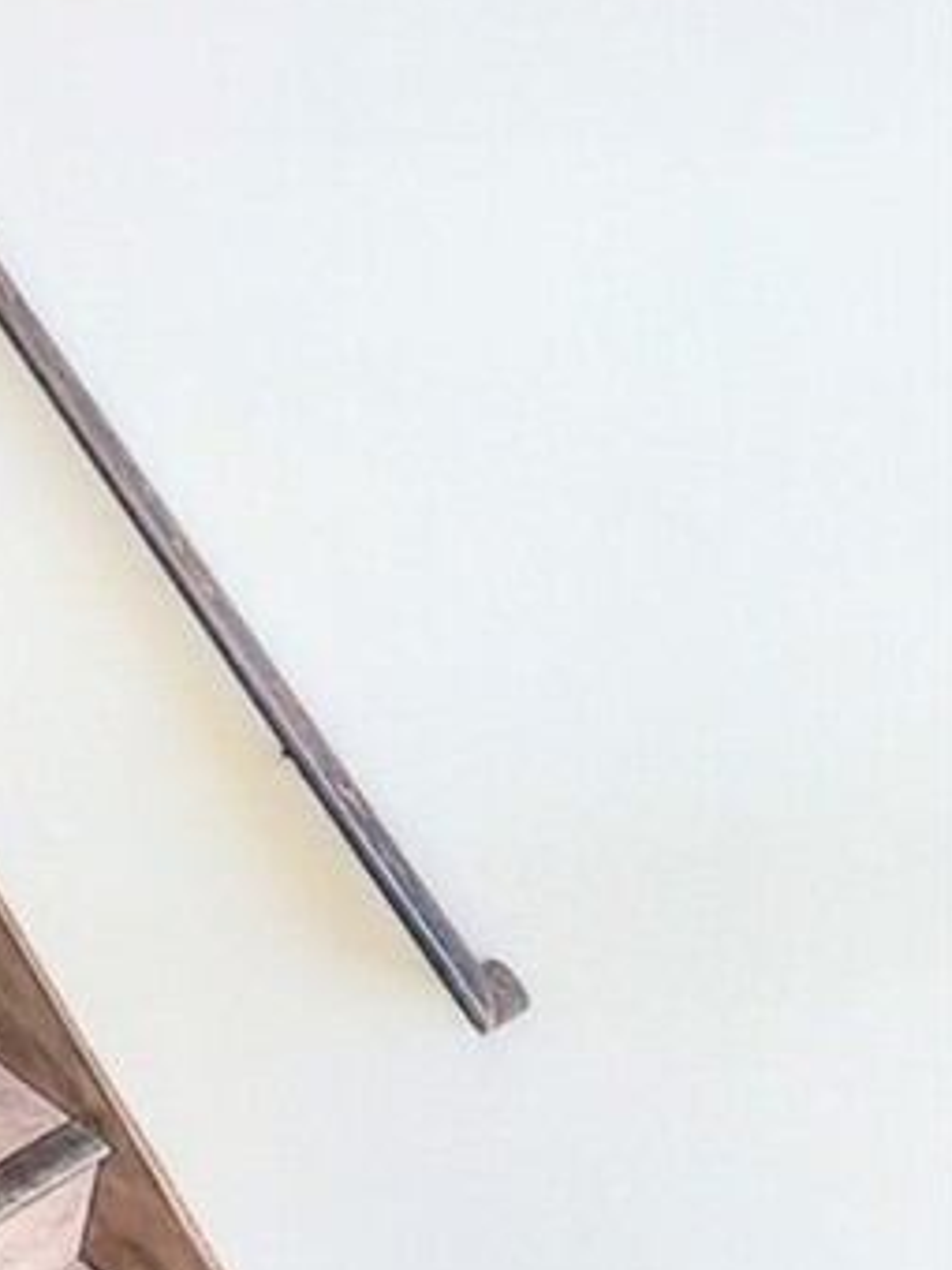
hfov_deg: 17.2
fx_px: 2017
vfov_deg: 32.0
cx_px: -1057
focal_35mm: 55
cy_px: -22
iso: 80
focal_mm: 2.2
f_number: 2.2
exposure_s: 1/120
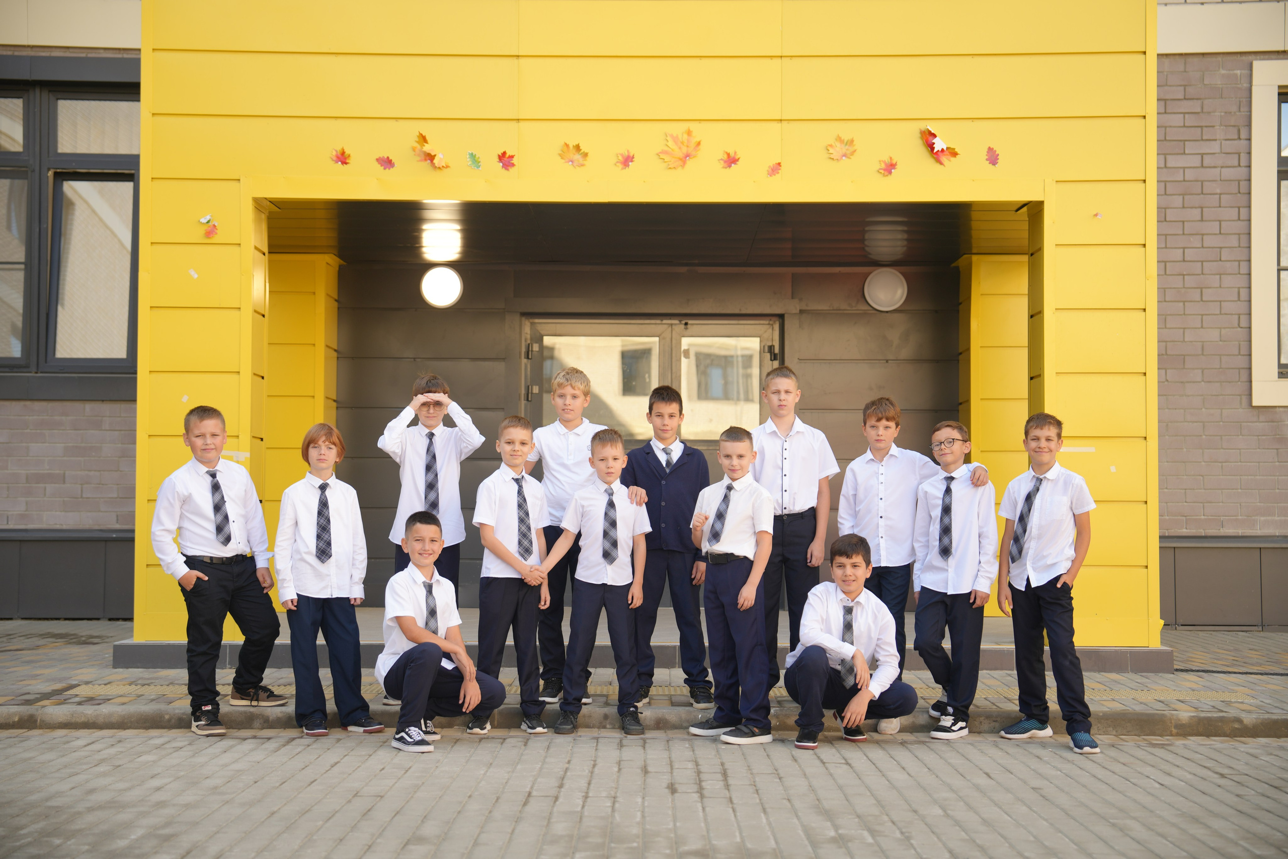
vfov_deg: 27.0
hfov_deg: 39.6
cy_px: 430
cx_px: 644
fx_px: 1789
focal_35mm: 50
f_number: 2.8
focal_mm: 50
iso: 100
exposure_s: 1/250
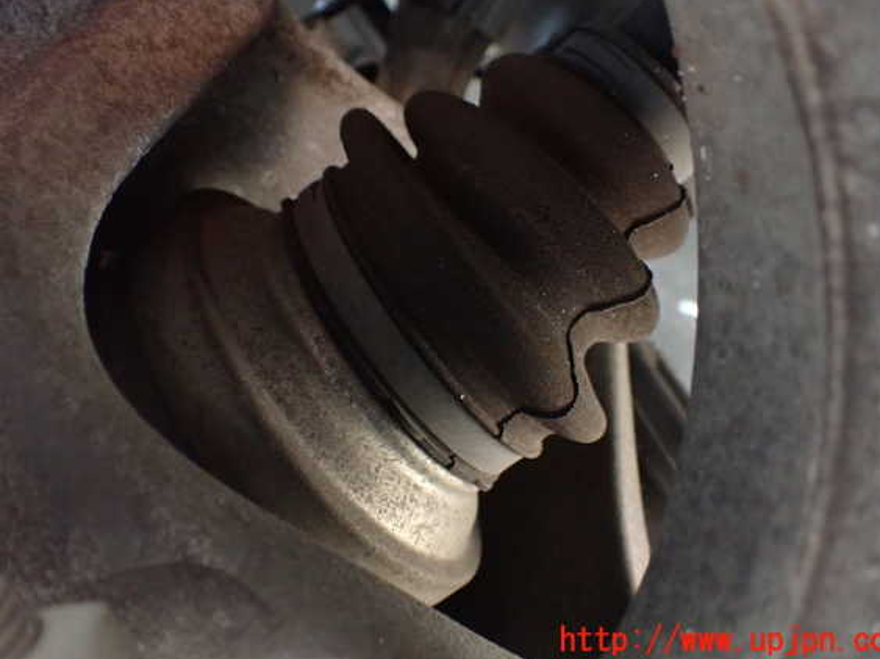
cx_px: 444
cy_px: 309
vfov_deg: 44.1
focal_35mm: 32
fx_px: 813
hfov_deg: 56.8
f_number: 2.3
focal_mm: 5.4
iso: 1000
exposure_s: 1/30
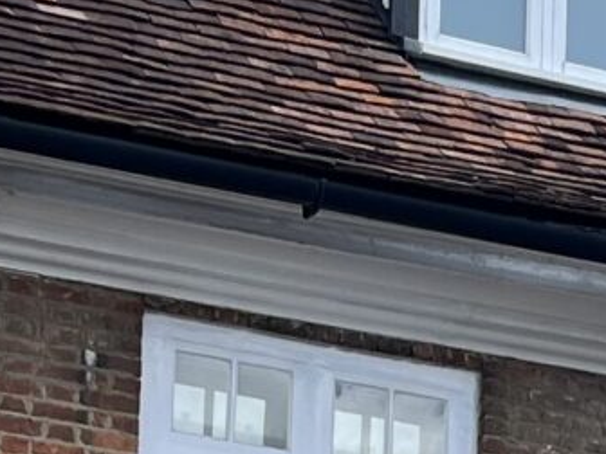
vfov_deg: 7.0
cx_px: 469
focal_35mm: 198
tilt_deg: +8.9
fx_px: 3466
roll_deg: -2.1
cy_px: 1164
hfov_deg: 10.0
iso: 50
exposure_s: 1/1252
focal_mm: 5.1
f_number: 1.6
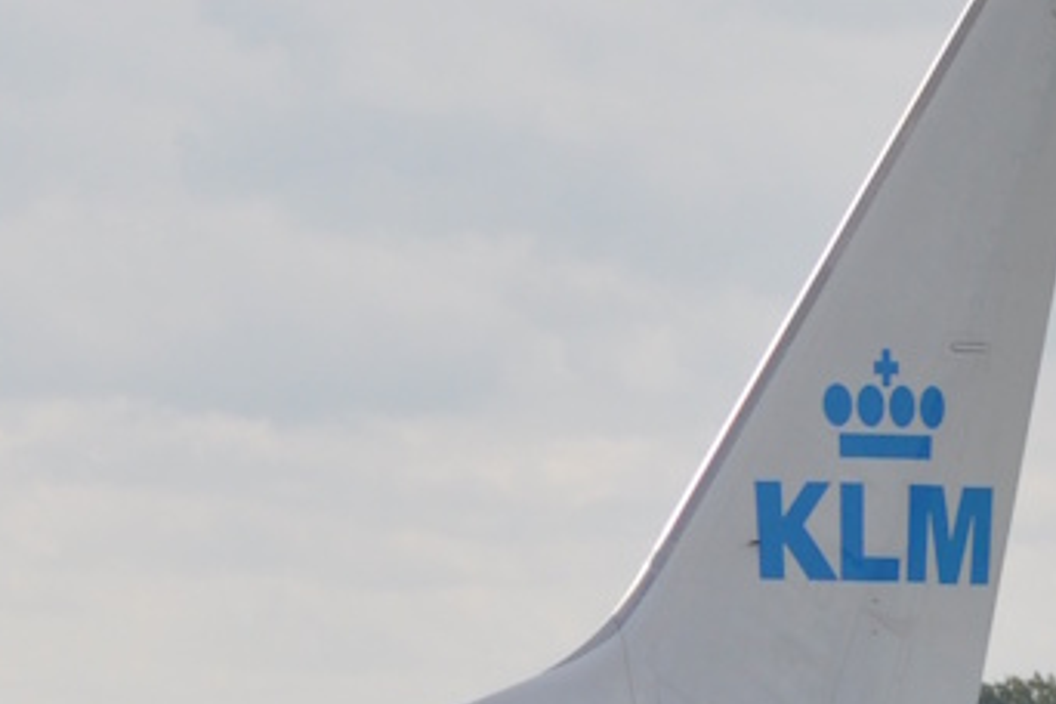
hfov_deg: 3.0
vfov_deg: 2.0
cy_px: 948
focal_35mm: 691
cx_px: -275
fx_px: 20273
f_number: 7.1
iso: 200
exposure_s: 1/800
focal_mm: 105
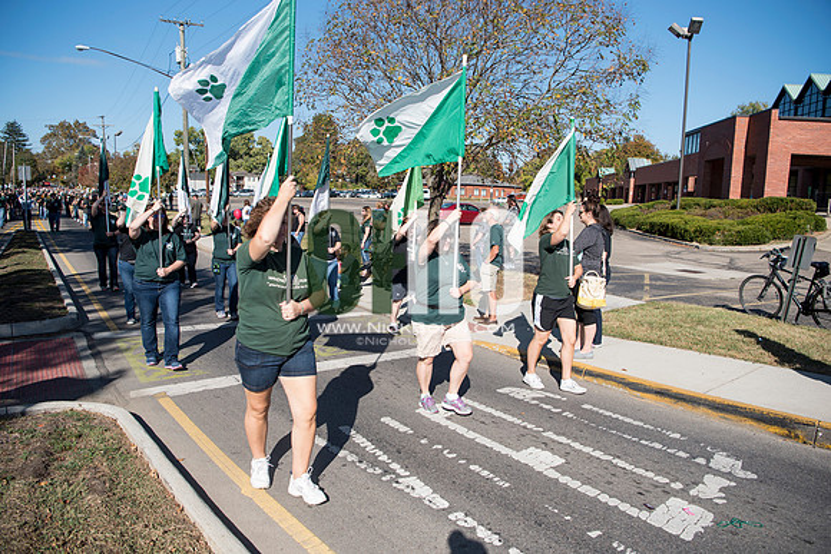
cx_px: 416
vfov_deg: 53.2
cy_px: 277
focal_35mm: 24
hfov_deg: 73.7
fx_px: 554
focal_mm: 24
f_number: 4.5
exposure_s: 1/1600
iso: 250
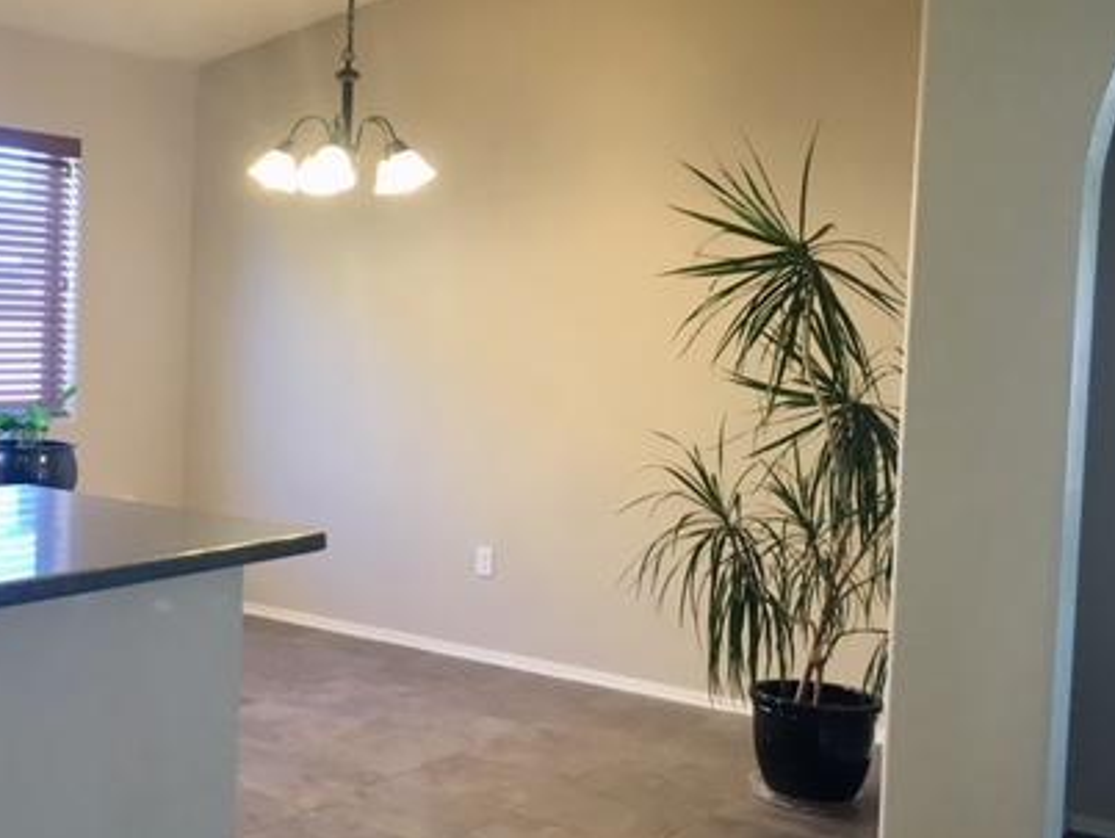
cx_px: 243
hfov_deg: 39.8
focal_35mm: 46
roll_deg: -1.4
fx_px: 1483
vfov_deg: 31.6
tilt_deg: -4.1
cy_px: 384
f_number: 2.2
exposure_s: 1/30
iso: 64
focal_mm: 4.15
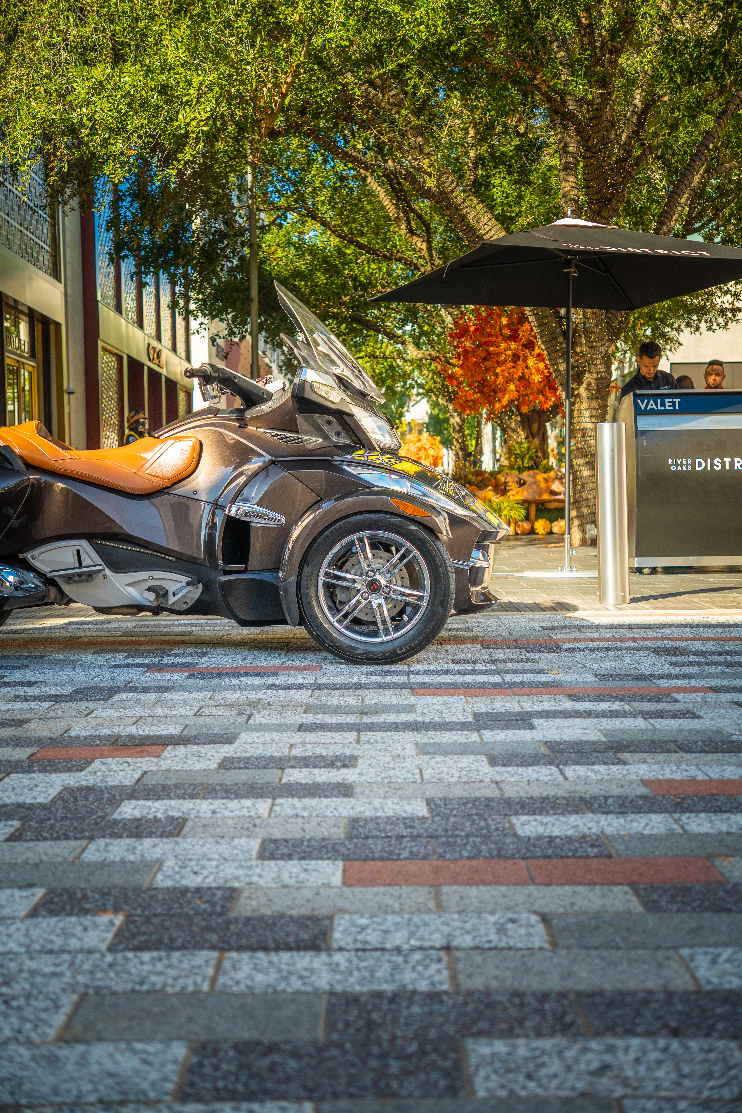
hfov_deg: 30.8
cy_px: 556
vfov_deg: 45.0
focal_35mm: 44
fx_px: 1345
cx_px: 371
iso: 100
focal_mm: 29
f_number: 2.8
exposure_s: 1/320
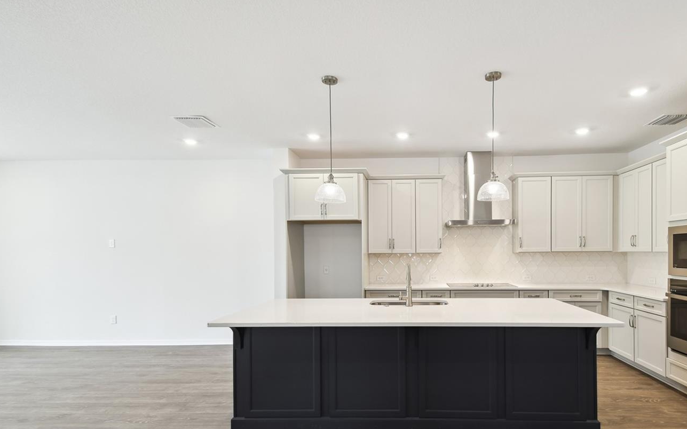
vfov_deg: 61.7
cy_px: 255
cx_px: 404
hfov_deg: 87.2
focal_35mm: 19
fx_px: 356
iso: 100
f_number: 7.1
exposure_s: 1/13
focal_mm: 10
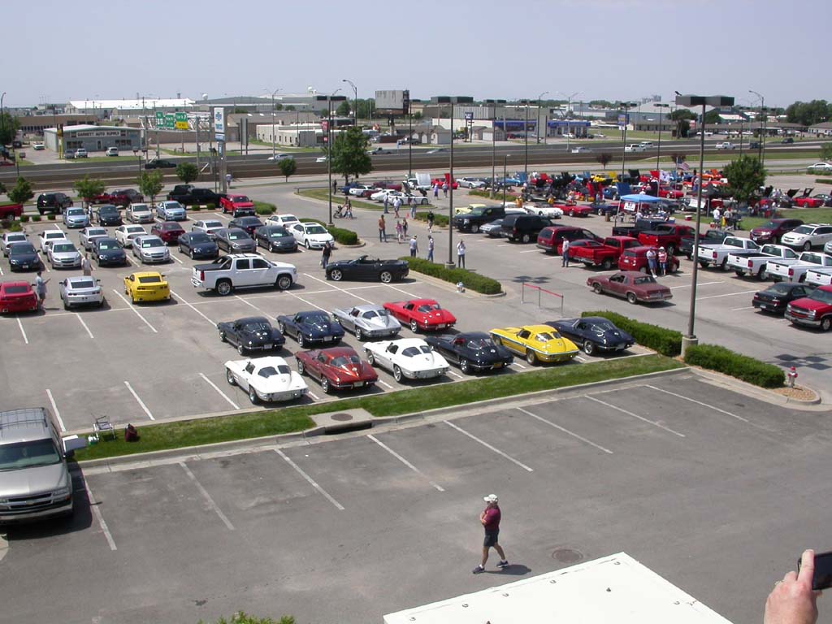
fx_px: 913
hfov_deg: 49.0
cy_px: 312
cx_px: 416
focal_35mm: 38
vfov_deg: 37.7
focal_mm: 7.85
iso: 100
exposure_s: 1/424
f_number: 7.5
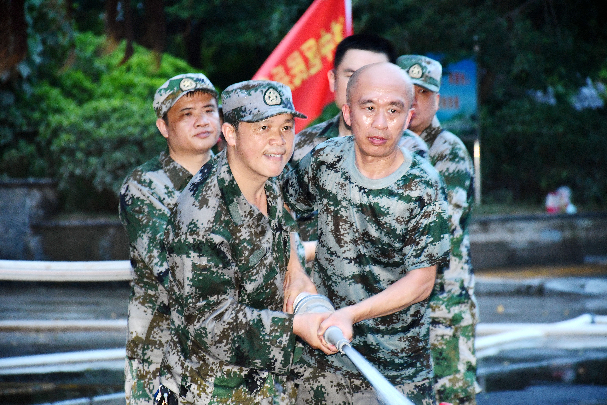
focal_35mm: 195
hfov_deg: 10.5
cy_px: 202
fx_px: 3288
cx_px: 304
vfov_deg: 7.0
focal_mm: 130
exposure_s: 1/60
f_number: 5.6
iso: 2500
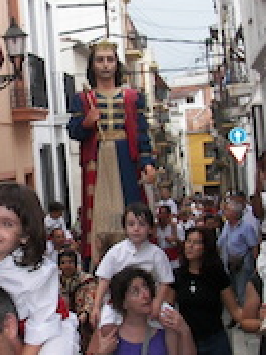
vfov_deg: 18.0
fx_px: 1117
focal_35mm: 109
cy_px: 179
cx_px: 0
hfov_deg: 13.4
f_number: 2.8
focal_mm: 6
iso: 50
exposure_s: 1/30
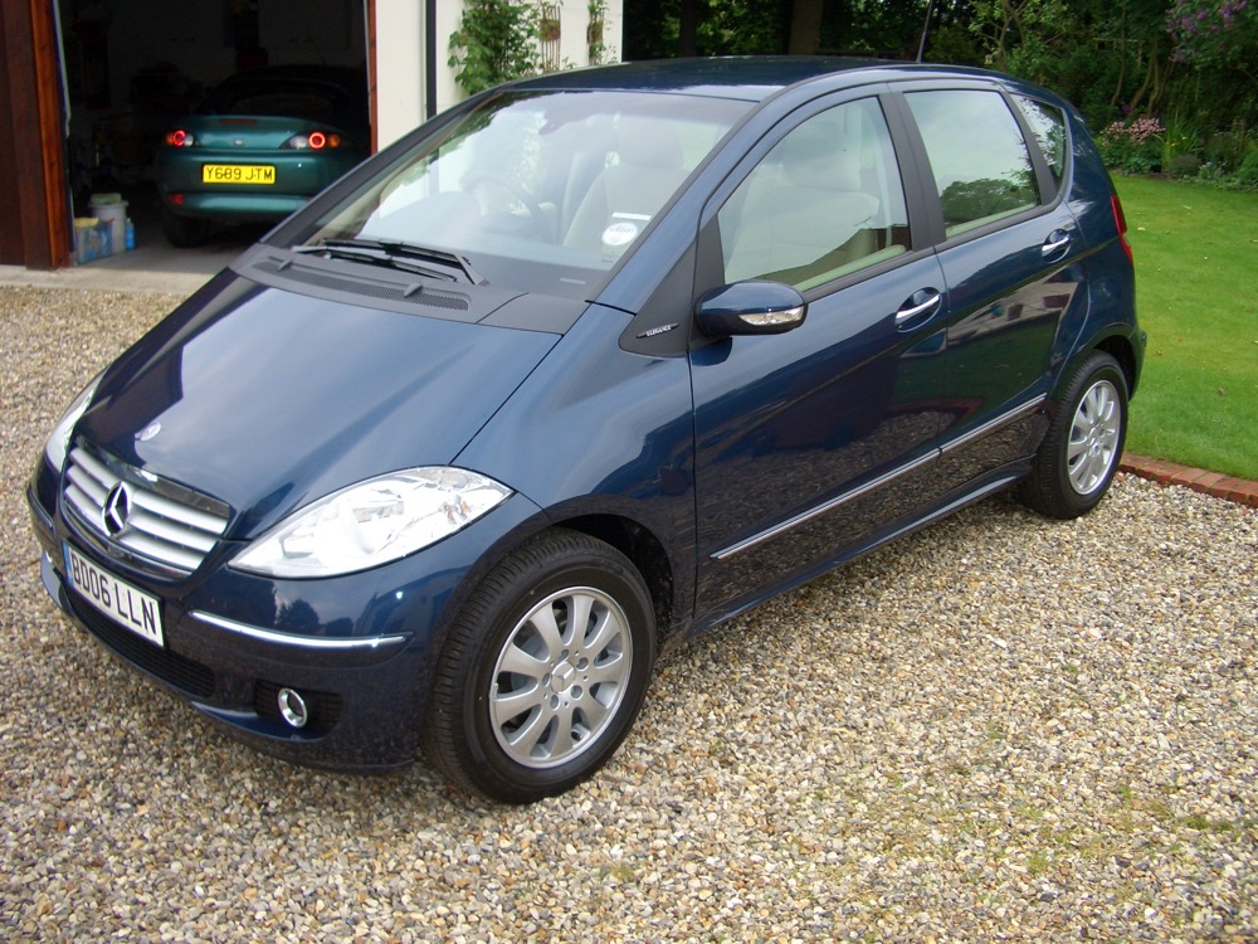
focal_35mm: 35
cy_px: 472
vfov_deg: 40.7
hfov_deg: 52.6
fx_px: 1272
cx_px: 629
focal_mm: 5.8
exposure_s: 1/250
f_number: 2.6
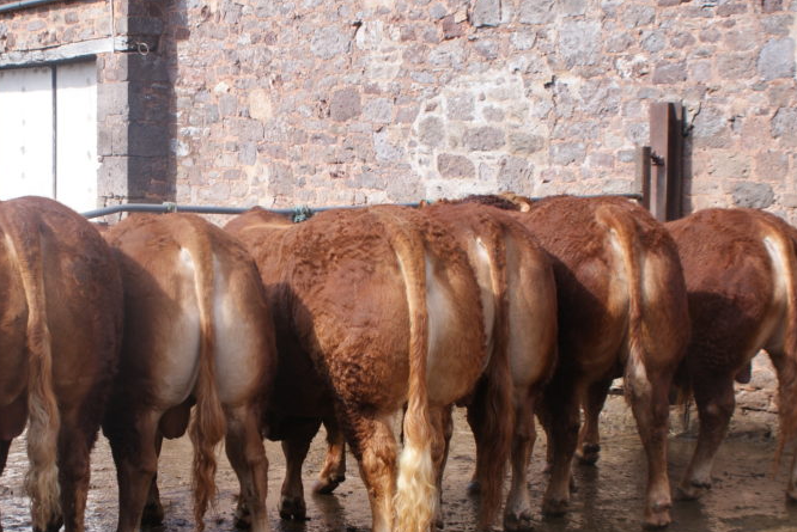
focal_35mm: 81
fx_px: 1789
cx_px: 257
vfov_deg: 16.9
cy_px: 345
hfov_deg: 25.0
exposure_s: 1/125
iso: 100
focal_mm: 35
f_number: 8
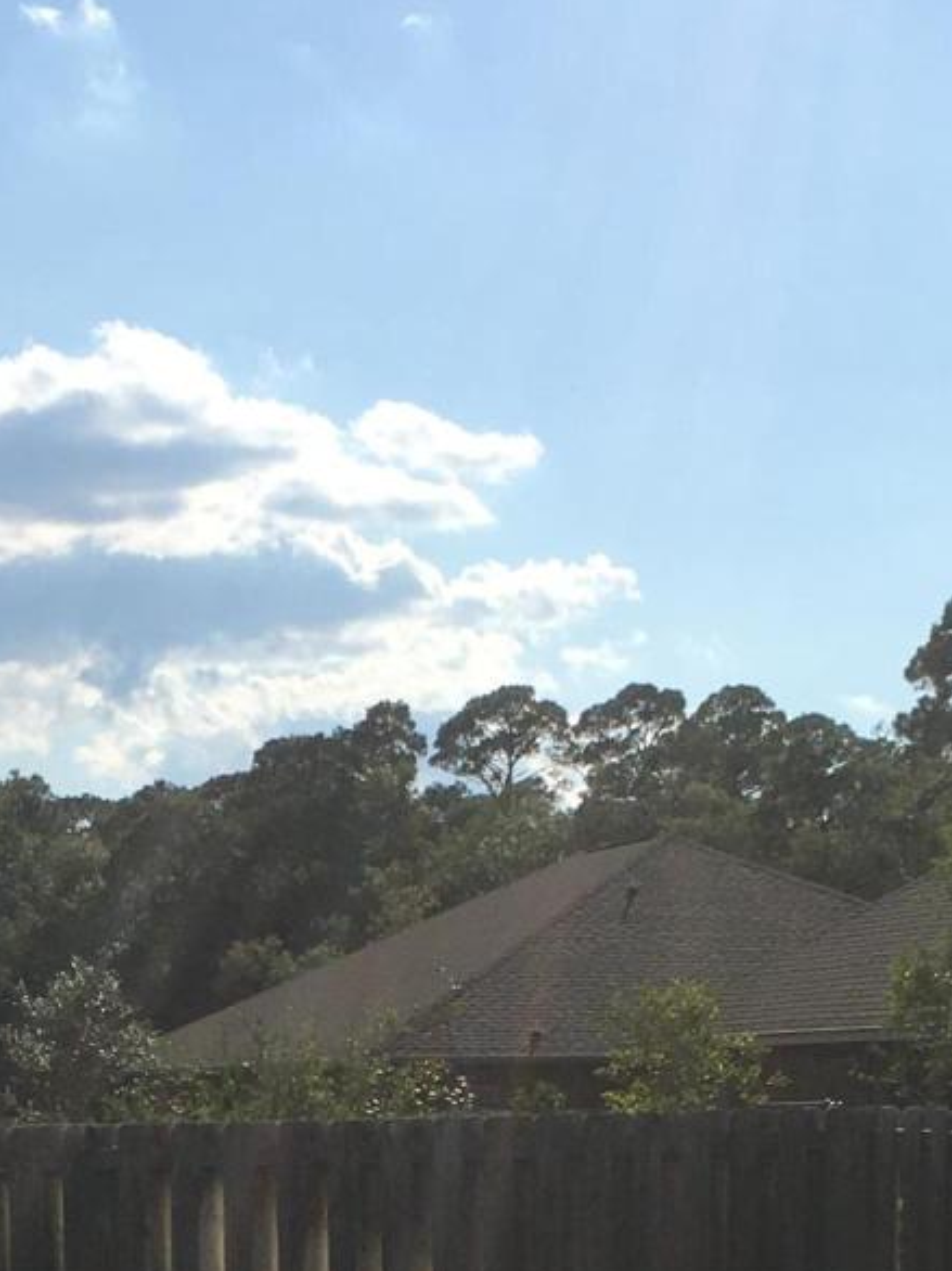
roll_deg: +2.3
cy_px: 1596
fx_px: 3633
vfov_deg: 18.6
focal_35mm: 99
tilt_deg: -7.1
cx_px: 323
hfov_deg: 14.9
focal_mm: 4.15
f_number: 2.2
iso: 25
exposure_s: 1/4808
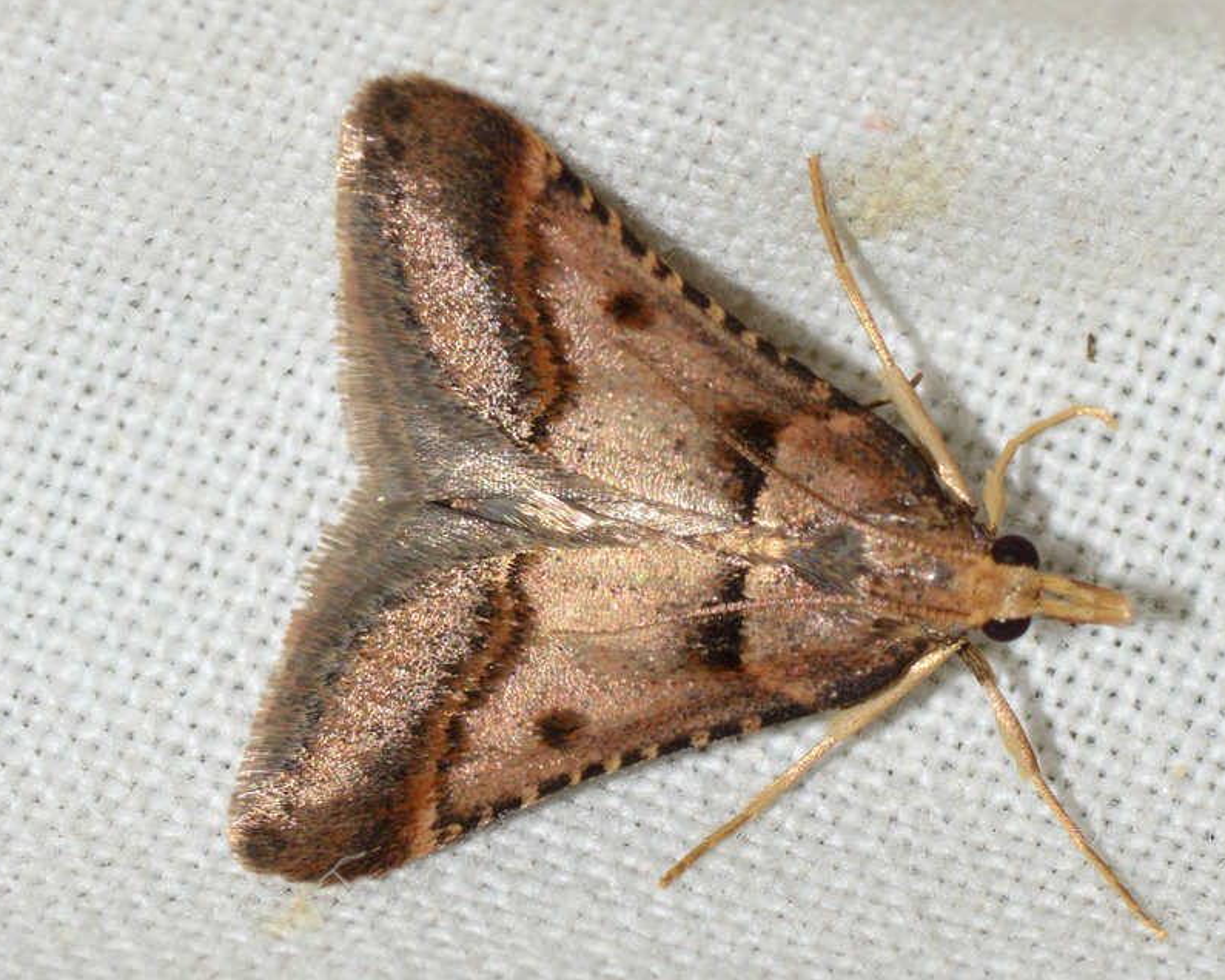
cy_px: 488
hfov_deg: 11.3
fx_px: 6163
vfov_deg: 9.1
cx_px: 700
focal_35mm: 170
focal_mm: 100
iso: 200
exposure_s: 1/200
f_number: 20
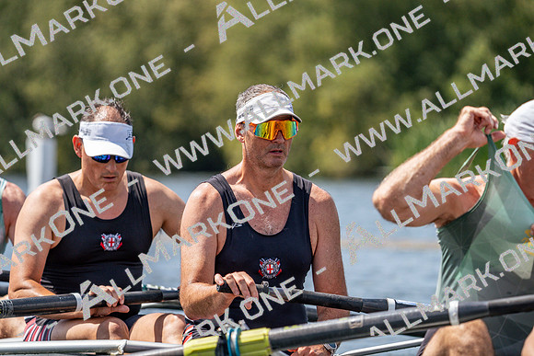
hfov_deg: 6.0
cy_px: 178
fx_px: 5104
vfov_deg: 4.0
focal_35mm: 344
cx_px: 267
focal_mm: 344
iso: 400
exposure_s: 1/2000
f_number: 6.3
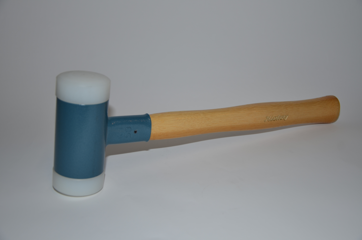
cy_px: 120
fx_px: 512
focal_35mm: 51
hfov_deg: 39.0
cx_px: 181
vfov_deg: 26.4
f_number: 4.2
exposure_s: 1/125
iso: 100
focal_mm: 34
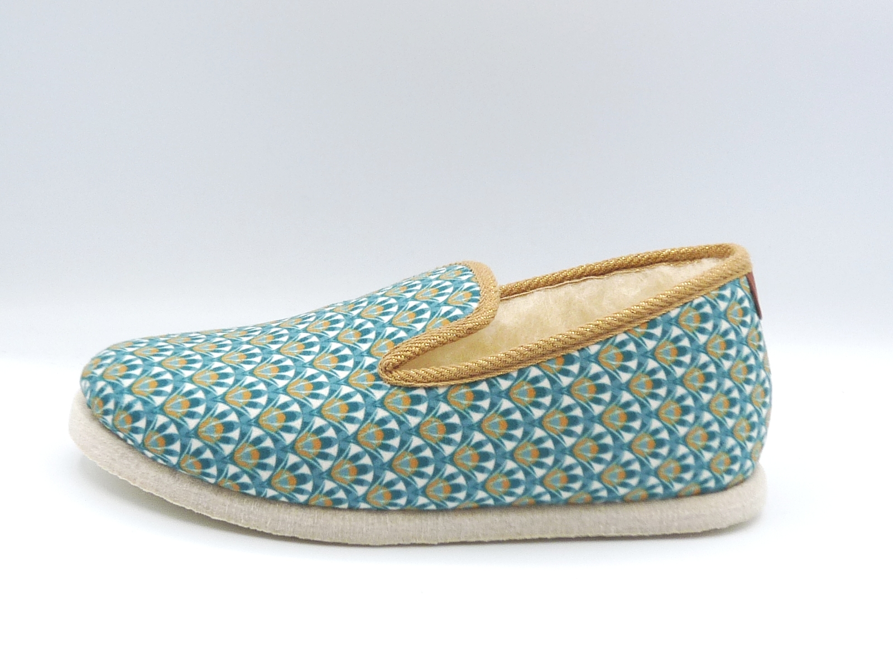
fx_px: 1264
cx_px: 446
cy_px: 334
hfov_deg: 38.9
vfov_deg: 29.7
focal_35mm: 49
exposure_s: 1/200
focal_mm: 4.8
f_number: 4.5
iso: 100
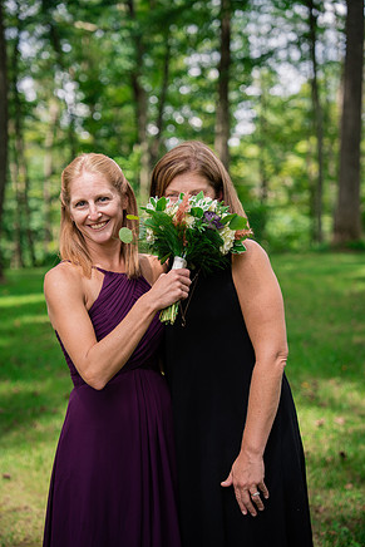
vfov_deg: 30.5
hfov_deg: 20.6
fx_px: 1003
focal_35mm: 66
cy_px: 281
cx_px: 178
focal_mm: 64
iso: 160
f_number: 2.8
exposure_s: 1/320
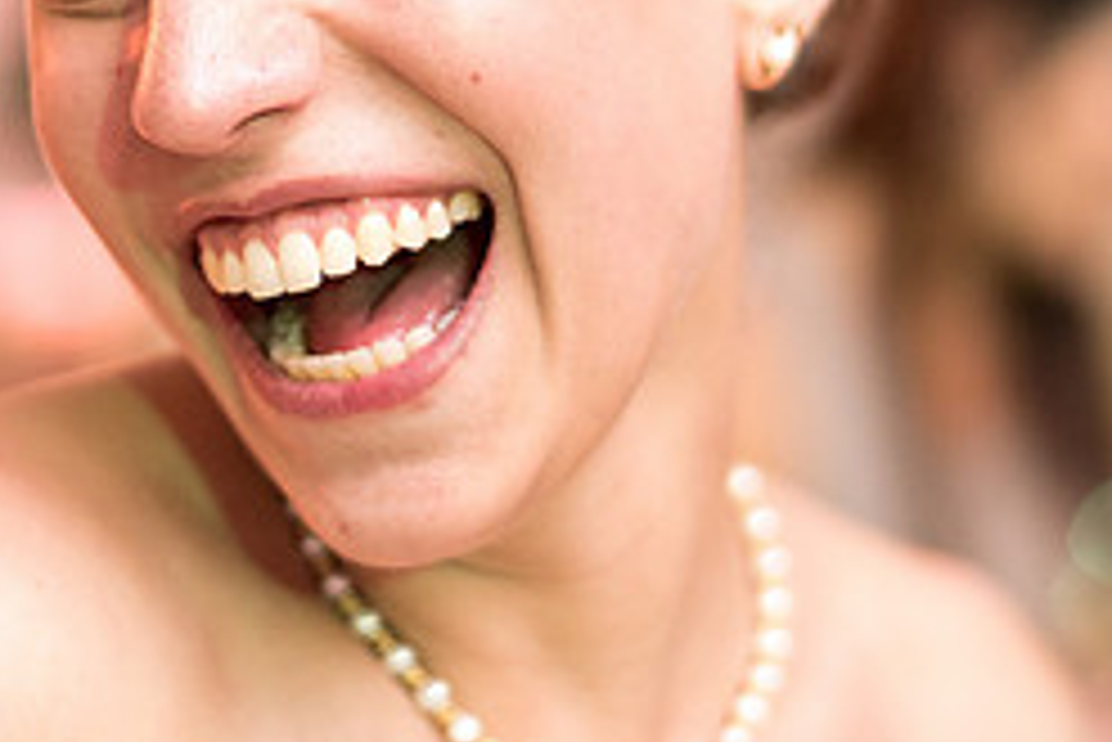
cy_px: -83
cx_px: 225
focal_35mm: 136
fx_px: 4203
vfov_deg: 10.0
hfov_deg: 15.0
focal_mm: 58
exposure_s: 1/200
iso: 500
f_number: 2
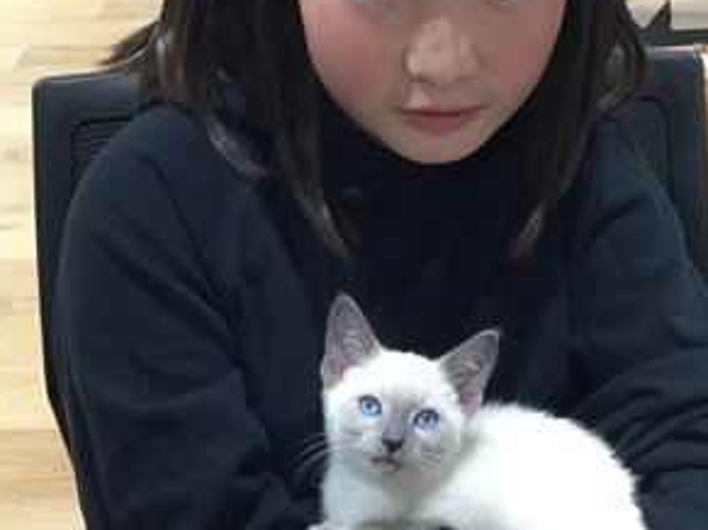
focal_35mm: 64
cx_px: 392
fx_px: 1308
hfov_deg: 30.3
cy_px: 280
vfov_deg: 22.9
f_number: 2.4
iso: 100
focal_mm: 3.3
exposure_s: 1/30
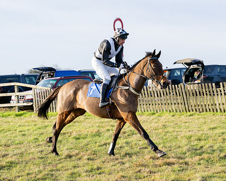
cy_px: 91
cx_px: 152
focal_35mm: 109
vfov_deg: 14.1
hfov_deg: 17.5
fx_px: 731
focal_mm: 70
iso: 400
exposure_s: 1/1250
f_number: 5
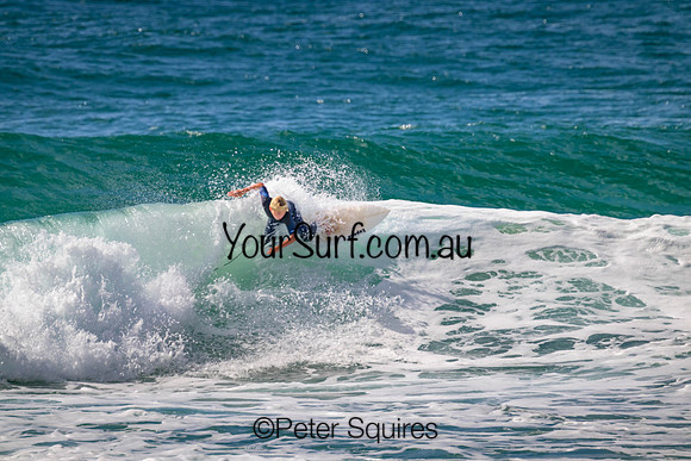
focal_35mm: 800
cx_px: 346
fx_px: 15358
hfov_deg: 2.6
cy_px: 230
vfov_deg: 1.7
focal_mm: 800
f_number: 11
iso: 640
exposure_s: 1/2000
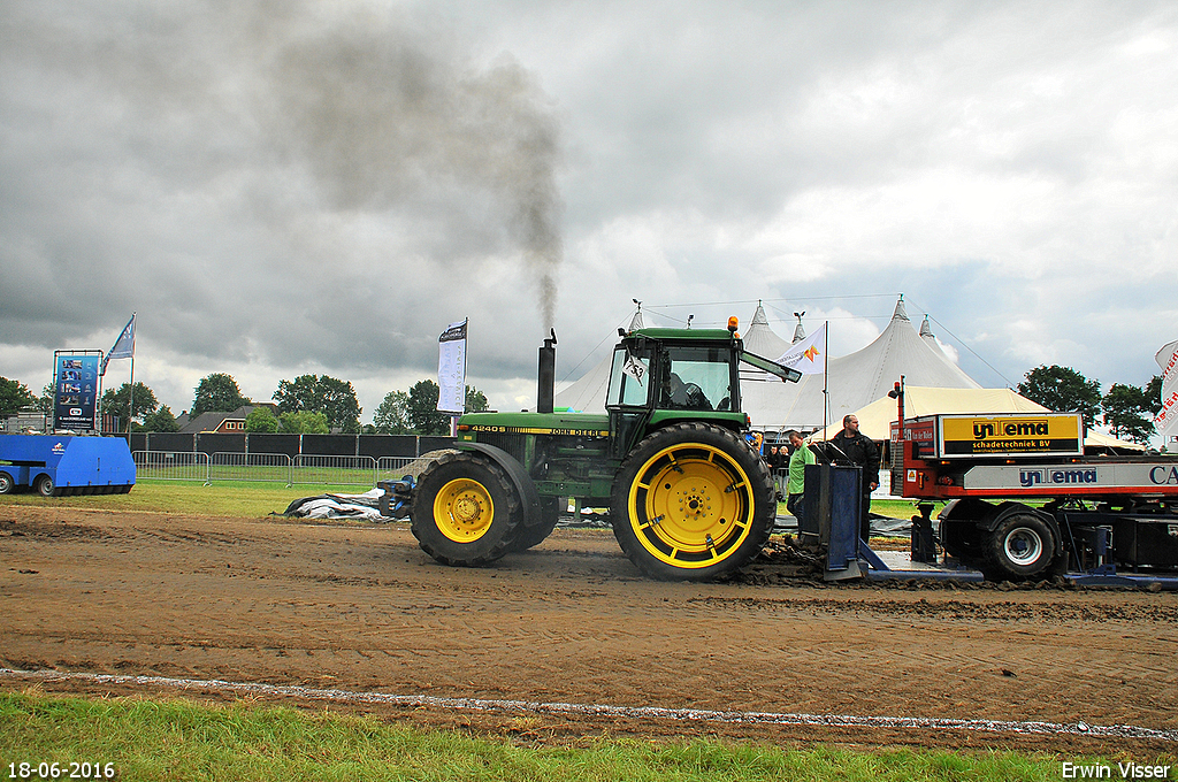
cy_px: 391
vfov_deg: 47.8
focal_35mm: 27
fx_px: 882
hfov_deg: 67.4
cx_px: 589
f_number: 5
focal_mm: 18
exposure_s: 1/2500
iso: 500
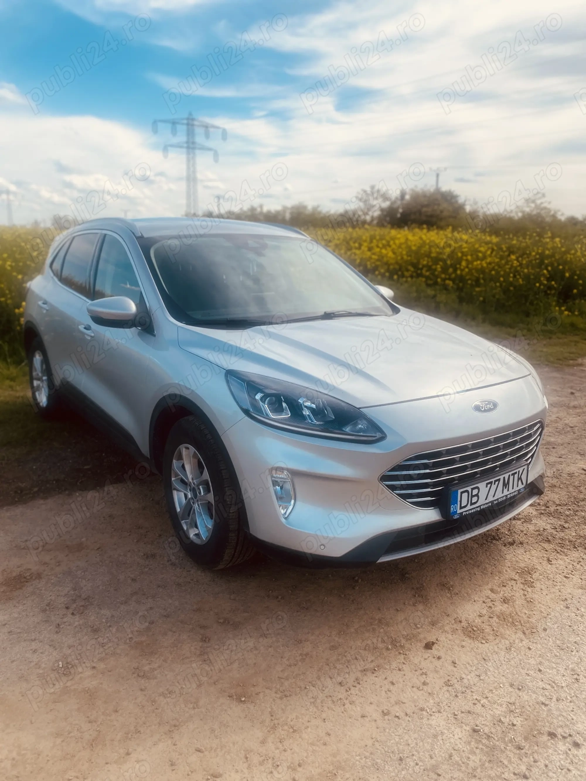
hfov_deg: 53.0
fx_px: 587
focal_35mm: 26
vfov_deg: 67.3
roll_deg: -1.7
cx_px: 293
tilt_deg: -12.8
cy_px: 390
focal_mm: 4.25
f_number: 1.8
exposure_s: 1/3040
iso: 32
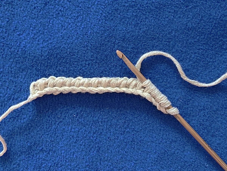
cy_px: 86
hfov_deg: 56.8
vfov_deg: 44.2
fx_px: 210
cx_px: 114
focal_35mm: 32
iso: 250
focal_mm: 5.7
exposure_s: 1/92
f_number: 1.5
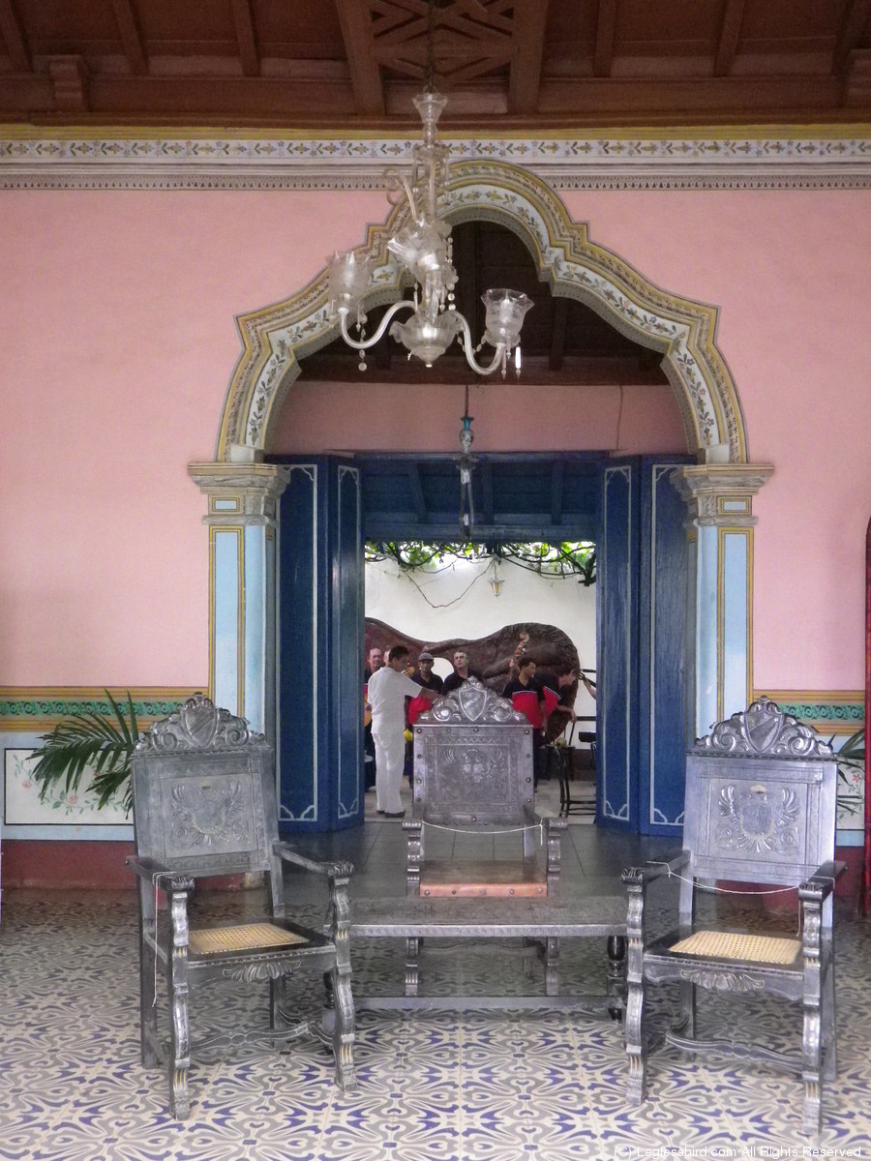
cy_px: 580
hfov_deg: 35.1
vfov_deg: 45.8
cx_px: 436
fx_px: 1376
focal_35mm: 41
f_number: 3.9
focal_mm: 7.3
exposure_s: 1/50
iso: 640
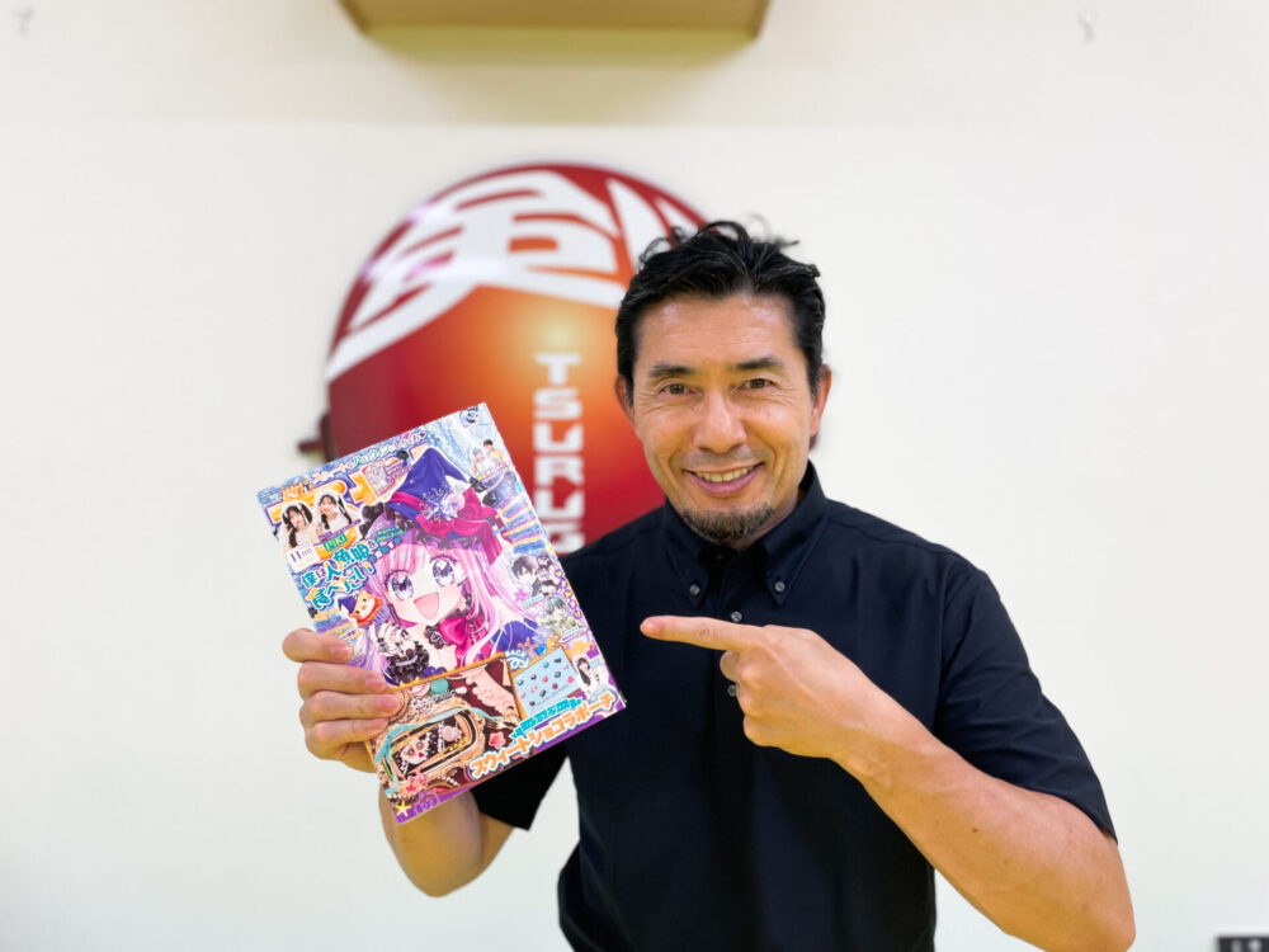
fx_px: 953
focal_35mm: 26
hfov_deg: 67.3
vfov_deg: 53.1
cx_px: 634
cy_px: 476
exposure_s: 1/100
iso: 64
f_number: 1.6
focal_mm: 4.2
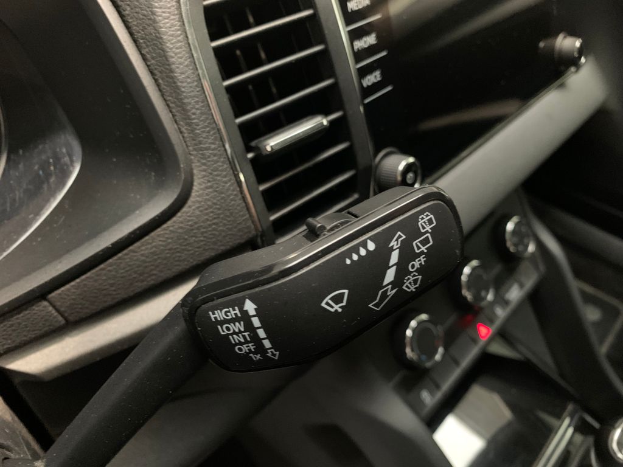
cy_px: 234
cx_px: 312
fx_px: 468
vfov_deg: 53.1
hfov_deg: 67.3
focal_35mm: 26
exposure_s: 1/17
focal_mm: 4.25
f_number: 1.8
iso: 800
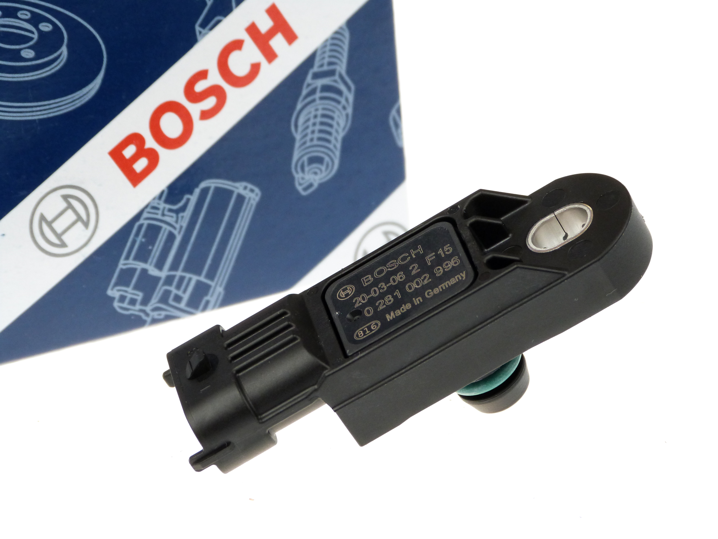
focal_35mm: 155
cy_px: 270
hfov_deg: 12.7
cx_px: 359
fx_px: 3215
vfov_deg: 9.6
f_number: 3.7
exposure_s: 1/160
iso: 200
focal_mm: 27.9
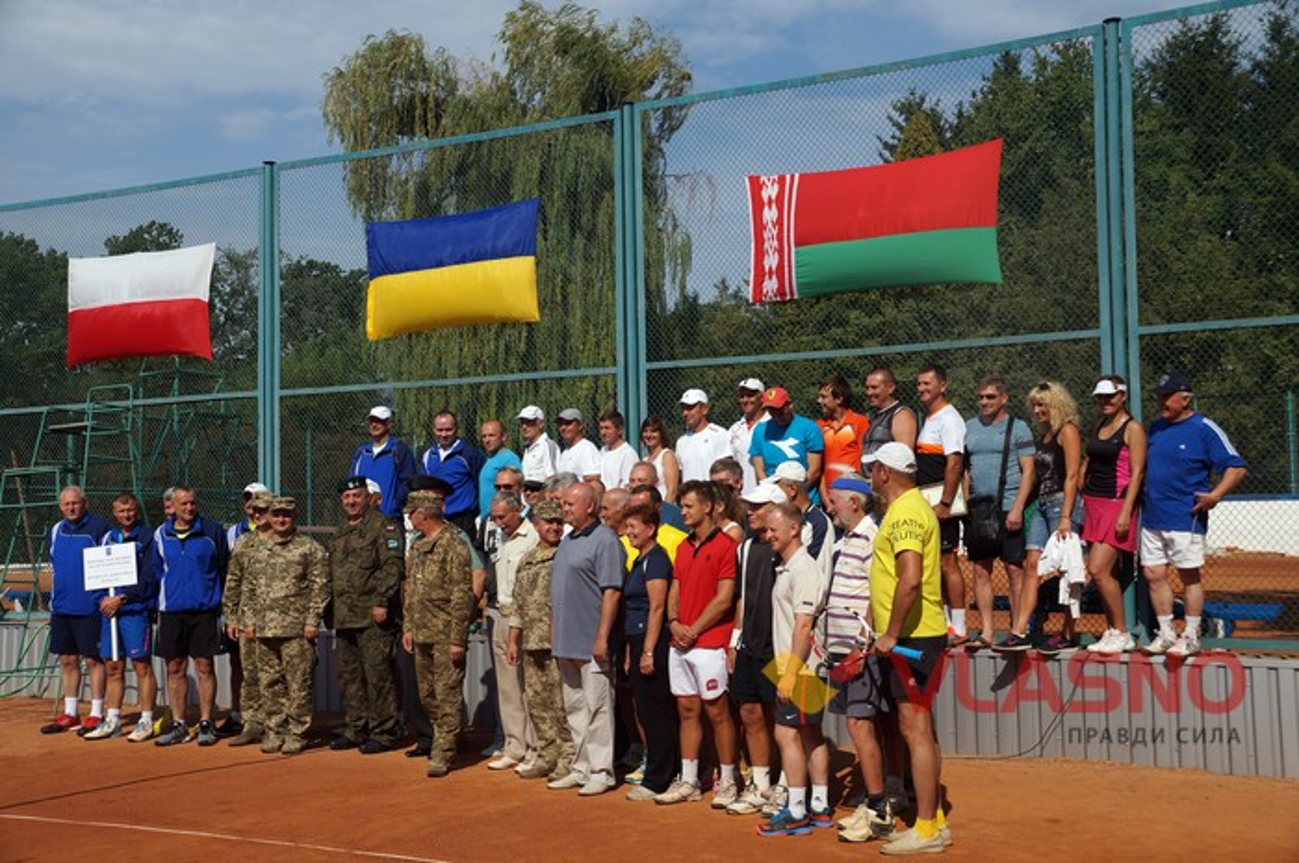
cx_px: 650
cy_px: 432
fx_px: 1514
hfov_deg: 46.4
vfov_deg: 31.8
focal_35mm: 42
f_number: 8
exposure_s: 1/640
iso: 100
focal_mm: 28
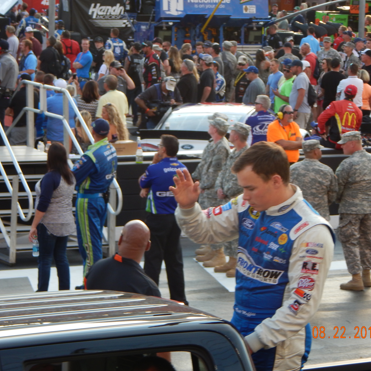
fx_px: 1879
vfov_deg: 11.3
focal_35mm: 155
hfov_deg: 11.3
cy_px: 185
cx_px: 217
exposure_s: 1/100
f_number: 4.8
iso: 125
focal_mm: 23.4
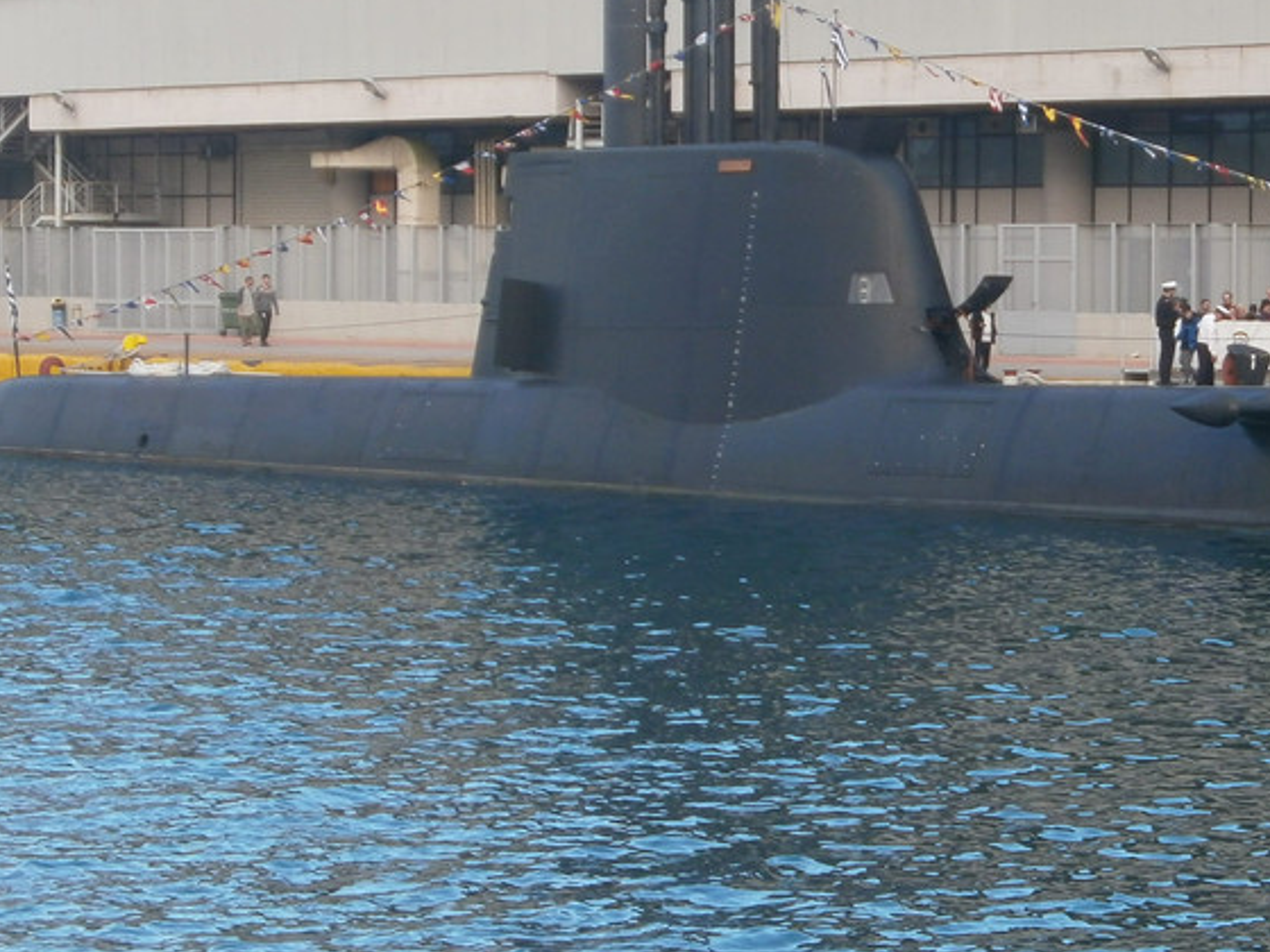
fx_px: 4403
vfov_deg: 12.3
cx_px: 951
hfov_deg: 16.3
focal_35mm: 120
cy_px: 390
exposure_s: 1/60
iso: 100
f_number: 4.6
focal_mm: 11.1
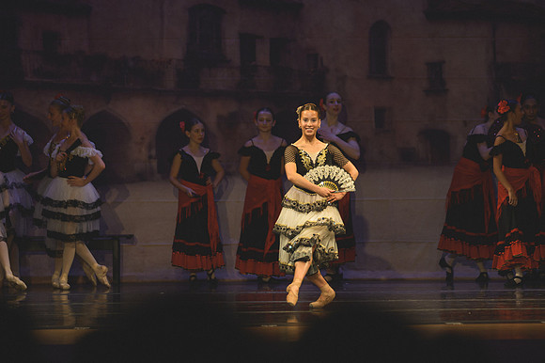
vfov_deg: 5.4
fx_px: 3858
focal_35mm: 255
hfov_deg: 8.1
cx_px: 272
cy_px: 182
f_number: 2.8
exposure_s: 1/400
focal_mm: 170
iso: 800
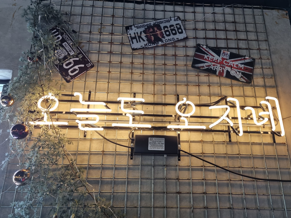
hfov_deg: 65.3
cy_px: 107
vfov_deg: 51.3
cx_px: 150
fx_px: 227
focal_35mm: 27
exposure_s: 1/120
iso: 200
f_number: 1.8
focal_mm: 5.4
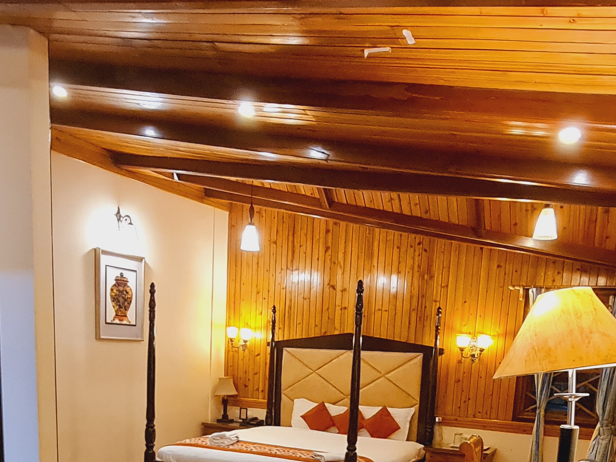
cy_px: 479
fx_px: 587
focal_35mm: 33
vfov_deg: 37.5
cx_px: 295
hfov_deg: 55.3
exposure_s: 1/33
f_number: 2.2
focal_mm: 2.2
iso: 640
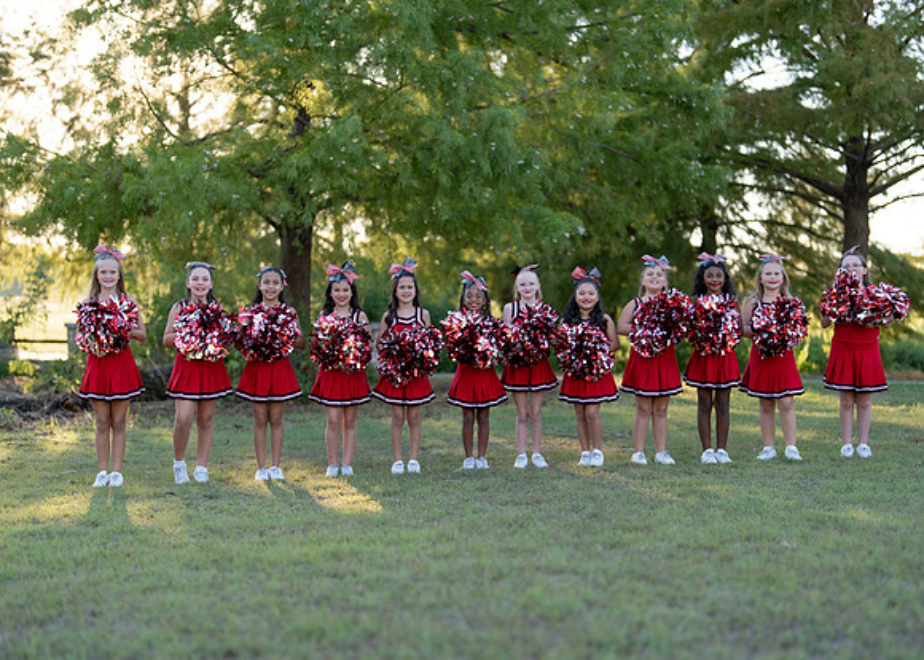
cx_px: 476
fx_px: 1552
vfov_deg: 24.0
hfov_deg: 33.2
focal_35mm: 59
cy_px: 368
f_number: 1.2
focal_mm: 50
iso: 125
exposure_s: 1/1000
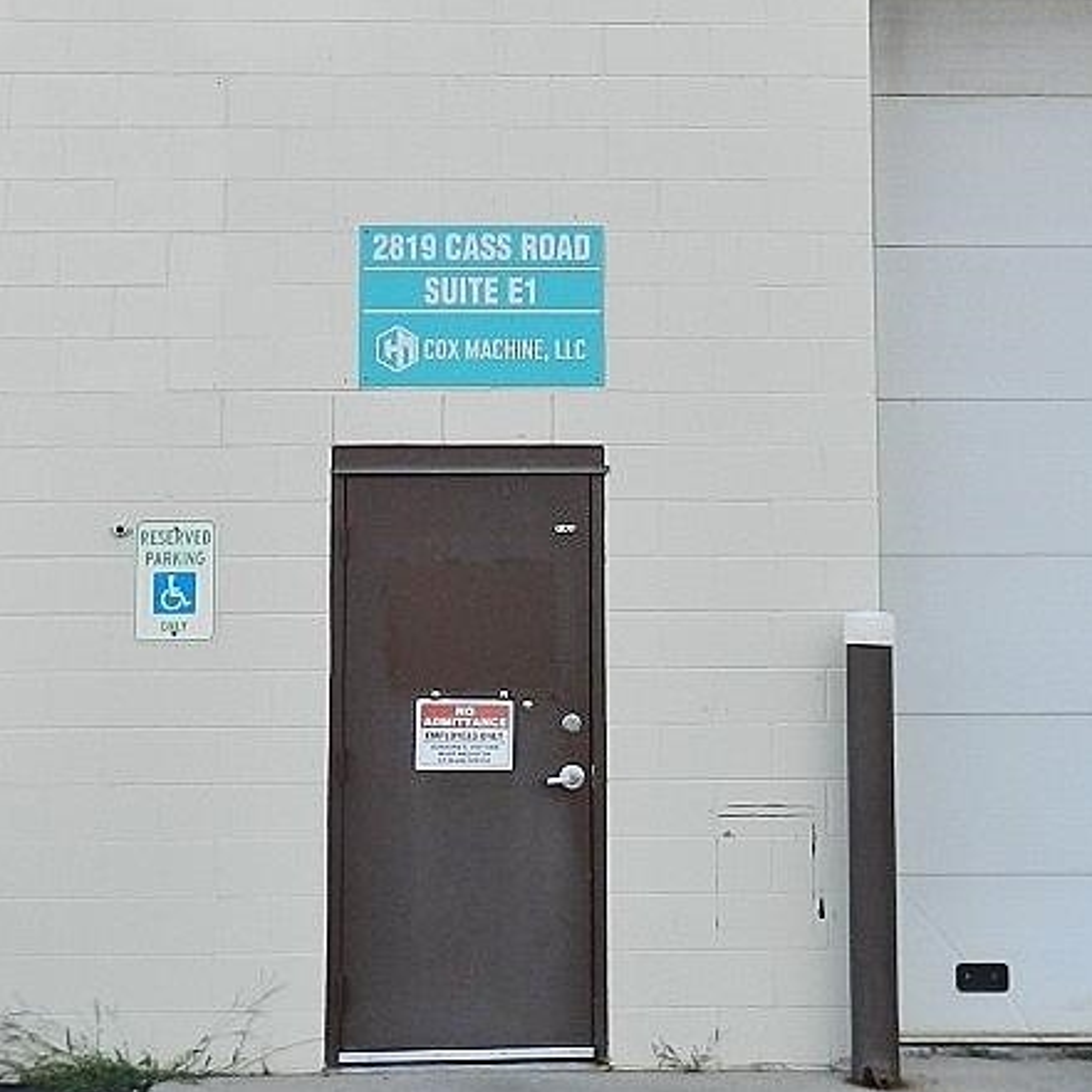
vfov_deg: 28.9
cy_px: 369
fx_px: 2106
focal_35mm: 59
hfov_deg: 29.0
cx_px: 609
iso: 160
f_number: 3.4
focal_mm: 4
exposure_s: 1/800
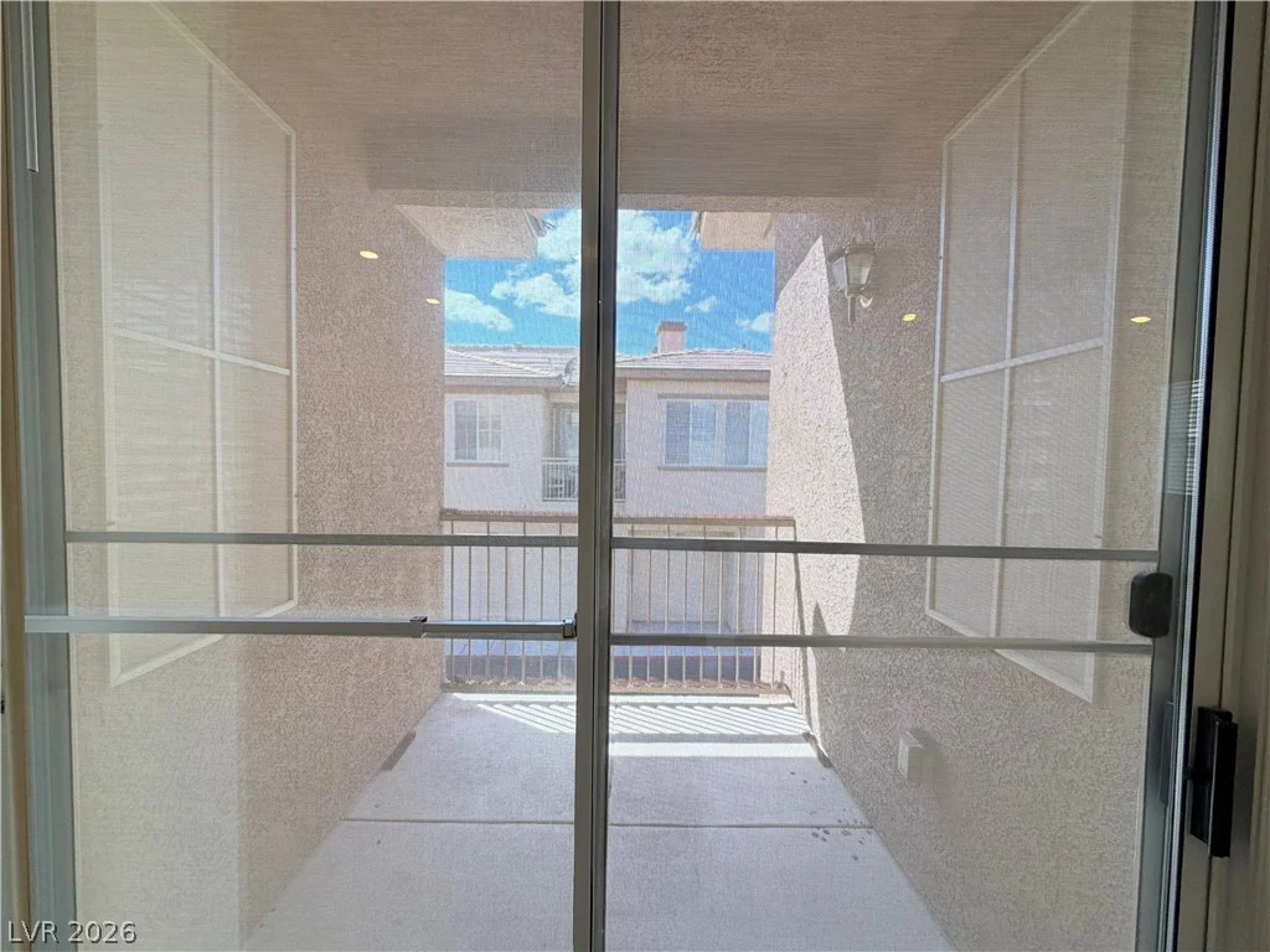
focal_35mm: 14
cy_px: 476
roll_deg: -0.6
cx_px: 635
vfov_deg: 85.7
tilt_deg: -2.7
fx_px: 514
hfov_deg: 102.1
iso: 50
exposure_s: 1/120
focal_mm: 2.22
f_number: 2.2
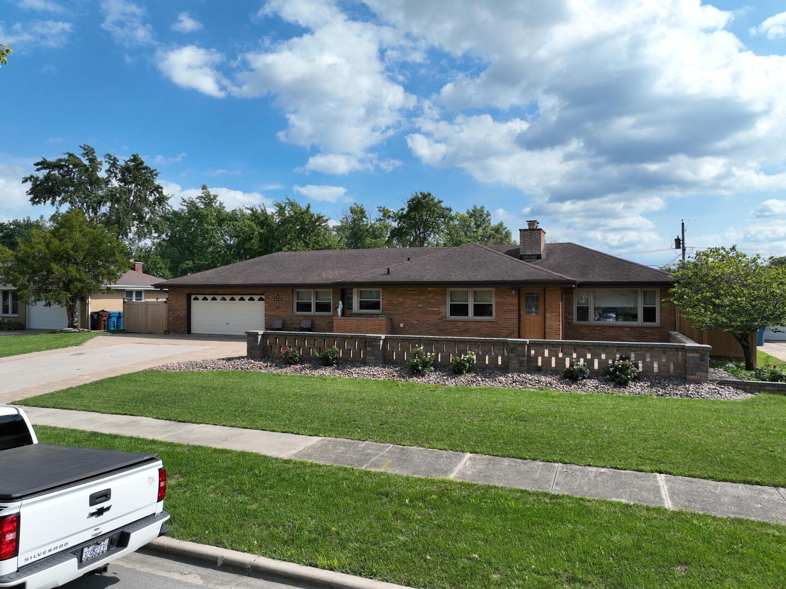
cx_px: 393
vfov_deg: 56.8
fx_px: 545
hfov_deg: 71.6
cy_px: 294
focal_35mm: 24
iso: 200
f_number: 2.8
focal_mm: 12.29
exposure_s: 1/2500
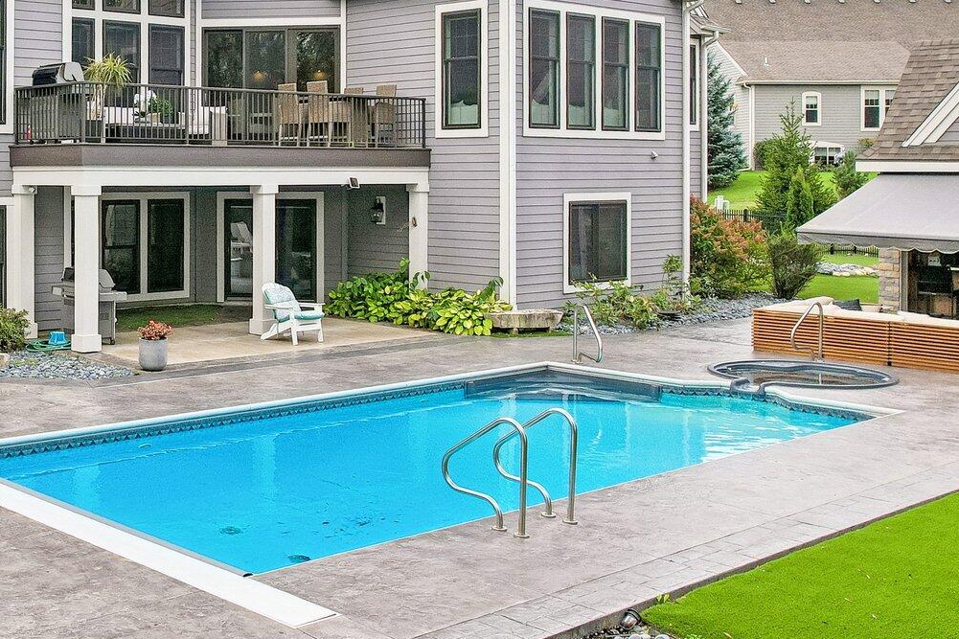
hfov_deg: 41.0
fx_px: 1198
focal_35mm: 45
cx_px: 137
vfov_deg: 29.5
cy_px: 179
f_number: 2.8
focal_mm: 8.4
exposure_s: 1/1500
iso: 100
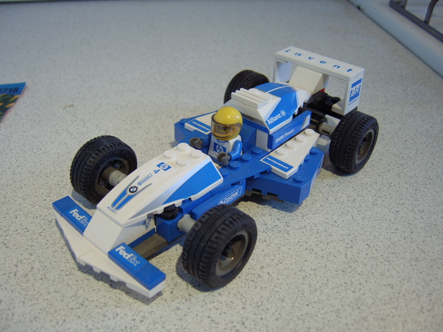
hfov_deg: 58.4
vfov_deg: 45.4
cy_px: 166
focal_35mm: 31
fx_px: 397
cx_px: 222
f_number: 2.7
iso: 100
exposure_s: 1/36
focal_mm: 8.13
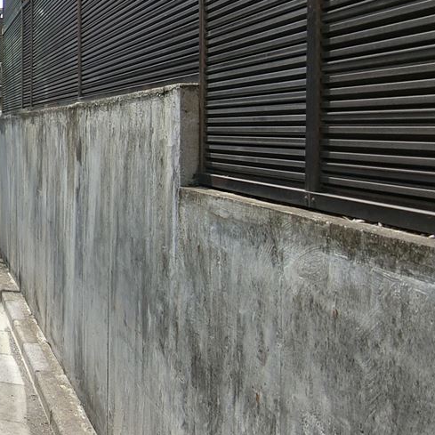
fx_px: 782
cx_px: -171
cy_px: 160
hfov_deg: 25.4
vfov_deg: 30.9
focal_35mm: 55
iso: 80
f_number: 2.7
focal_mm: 4.06
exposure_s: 1/800
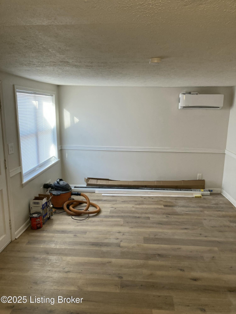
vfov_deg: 63.5
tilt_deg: -9.7
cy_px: 157
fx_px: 255
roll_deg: -1.5
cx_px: 118
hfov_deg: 49.7
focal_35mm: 28
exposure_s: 1/60
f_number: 1.8
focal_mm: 3.99
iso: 64
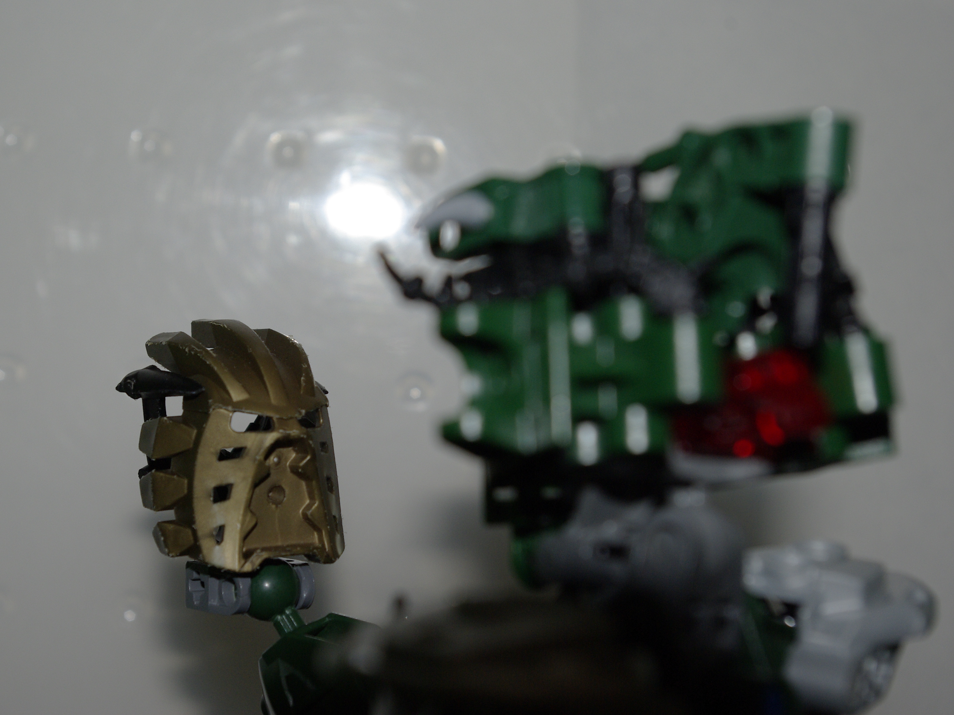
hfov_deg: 27.5
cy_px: 355
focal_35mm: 71
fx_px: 1944
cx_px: 417
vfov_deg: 20.9
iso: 400
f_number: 8
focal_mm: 43
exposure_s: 1/60
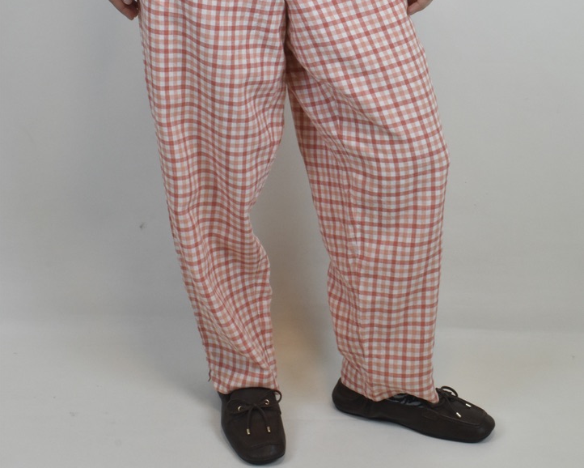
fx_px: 1245
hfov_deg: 26.4
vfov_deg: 20.9
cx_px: 292
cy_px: 72
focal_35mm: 72
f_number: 18
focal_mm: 34
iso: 1600
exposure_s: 1/50
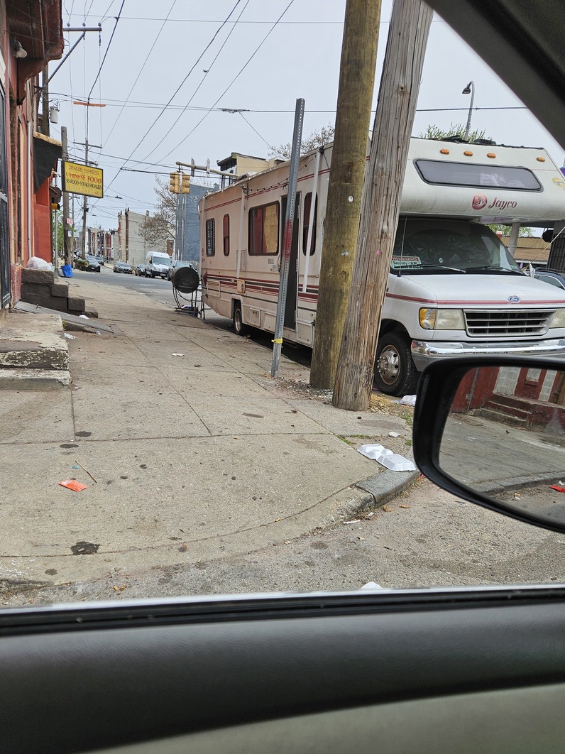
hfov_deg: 53.0
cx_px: 270
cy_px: 413
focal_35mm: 26
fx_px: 566
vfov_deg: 67.2
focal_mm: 5.4
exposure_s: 1/1550
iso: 32
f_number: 1.8
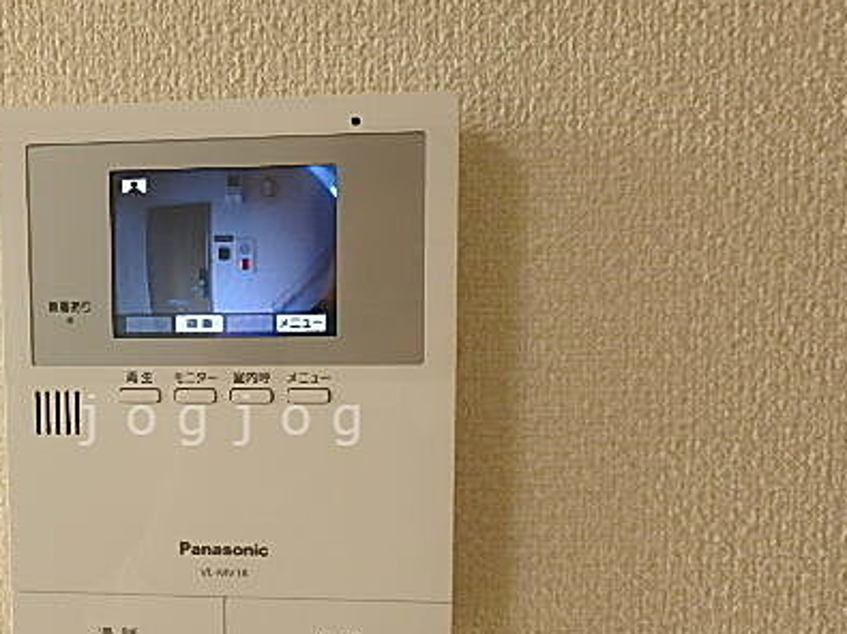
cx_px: 225
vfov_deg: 41.3
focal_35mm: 34
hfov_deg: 51.9
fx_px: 832
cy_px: 420
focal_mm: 3.7
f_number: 3.5
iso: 160
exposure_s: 1/60
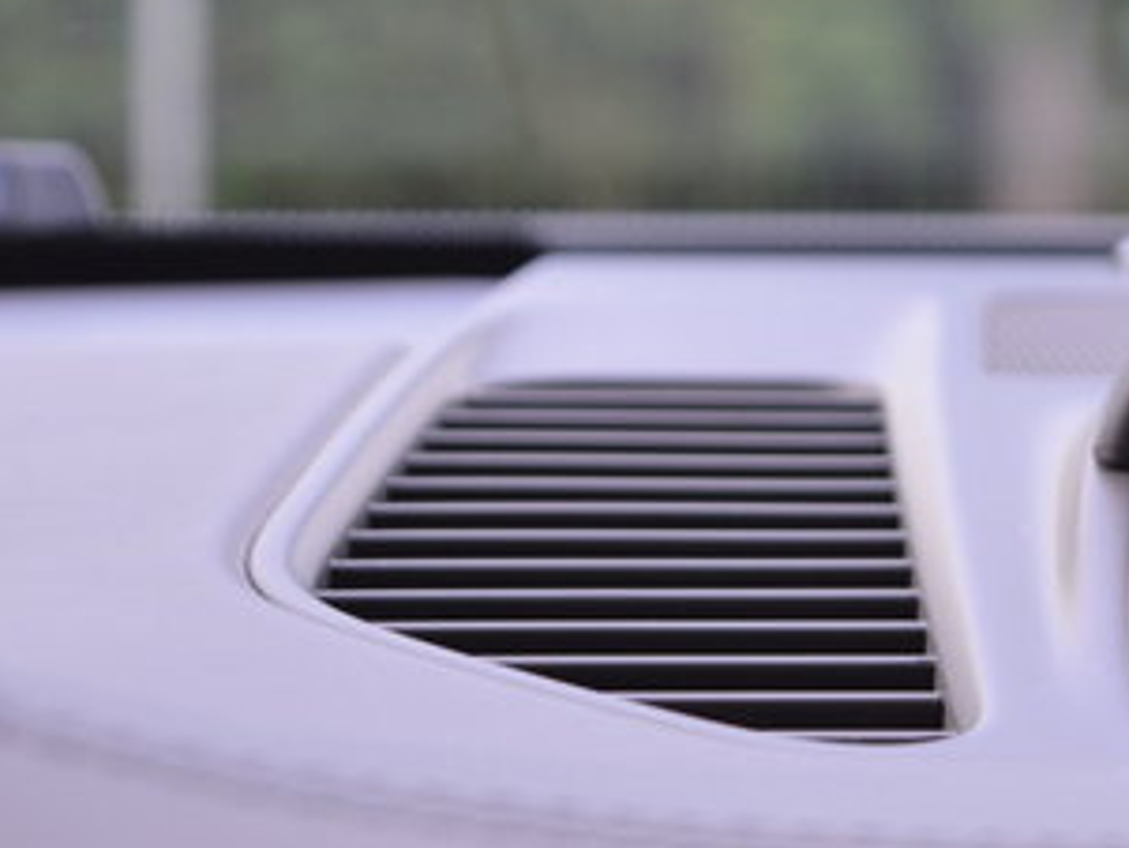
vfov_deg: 7.3
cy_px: 613
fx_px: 6598
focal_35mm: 202
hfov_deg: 9.6
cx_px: 1407
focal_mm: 55
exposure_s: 1/100
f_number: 5.6
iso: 400
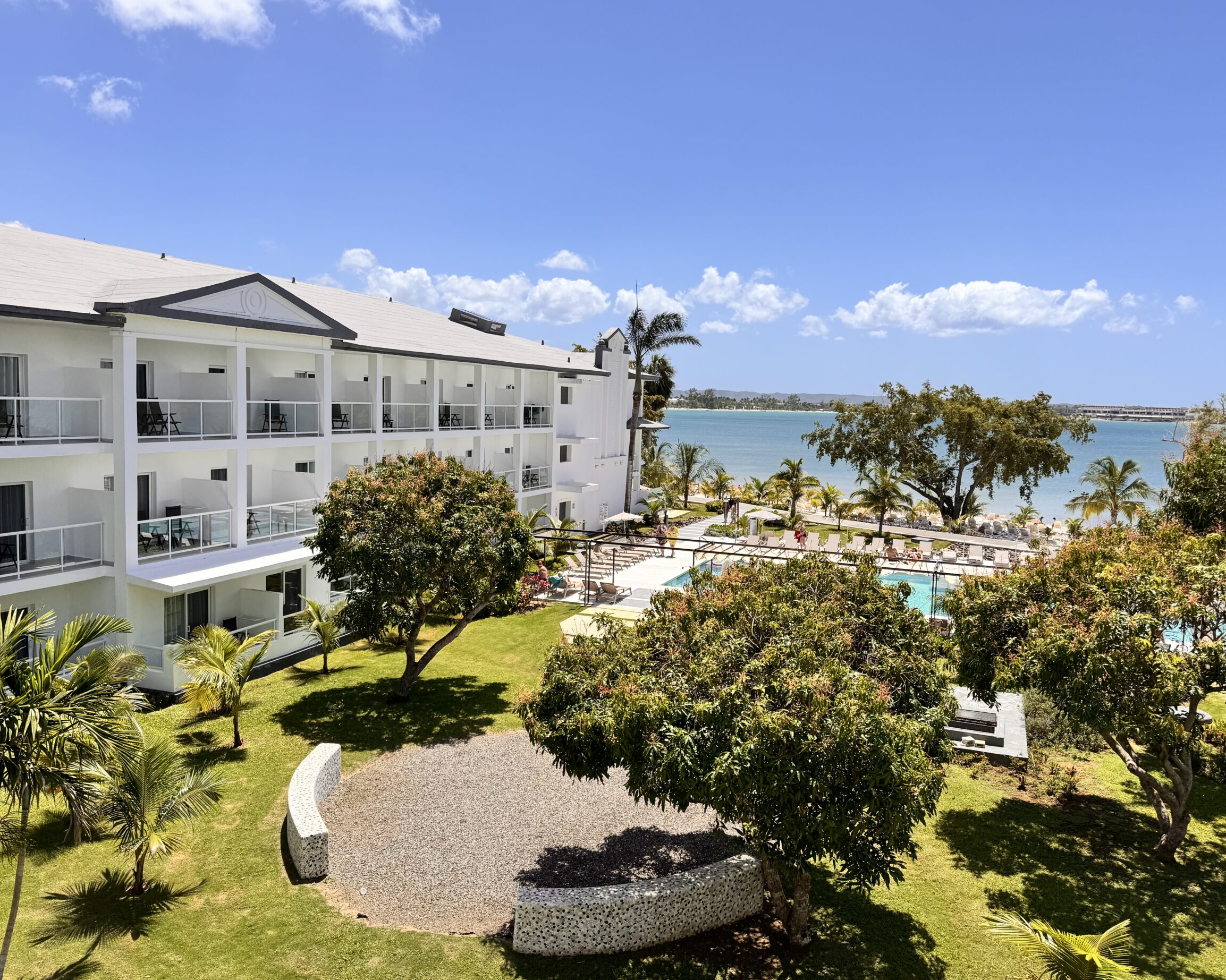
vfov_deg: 54.9
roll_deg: -1.8
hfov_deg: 66.0
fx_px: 943
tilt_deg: -5.2
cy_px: 478
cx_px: 634
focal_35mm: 26
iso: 80
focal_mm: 6.76
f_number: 1.78
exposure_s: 1/5814
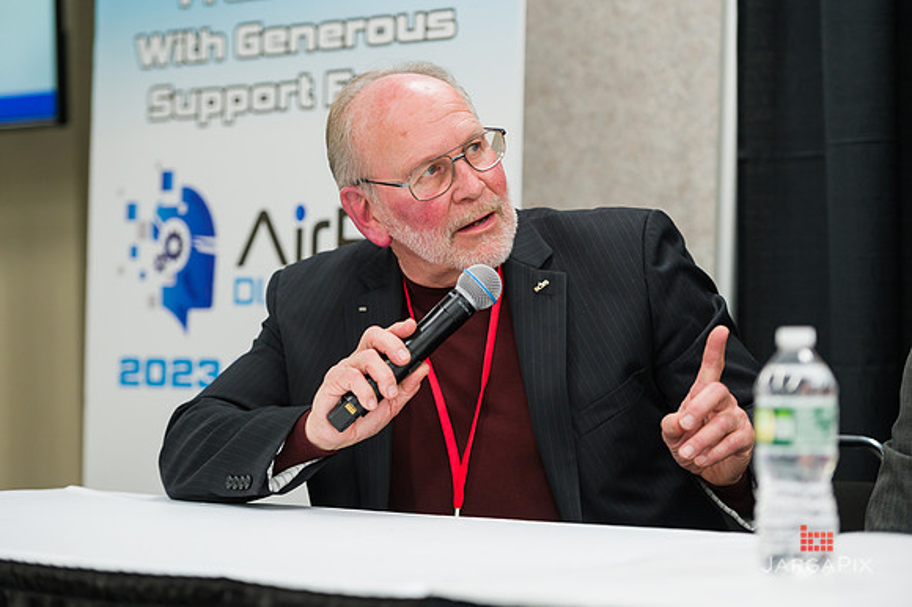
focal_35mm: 116
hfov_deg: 17.7
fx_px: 2937
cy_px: 304
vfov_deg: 11.8
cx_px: 456
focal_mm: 116
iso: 1600
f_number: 3.2
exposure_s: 1/320
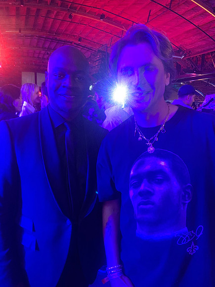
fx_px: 215
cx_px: 108
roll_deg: -1.5
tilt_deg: -8.6
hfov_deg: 53.1
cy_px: 144
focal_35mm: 26
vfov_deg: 67.3
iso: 640
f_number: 1.8
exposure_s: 1/30
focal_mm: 4.25
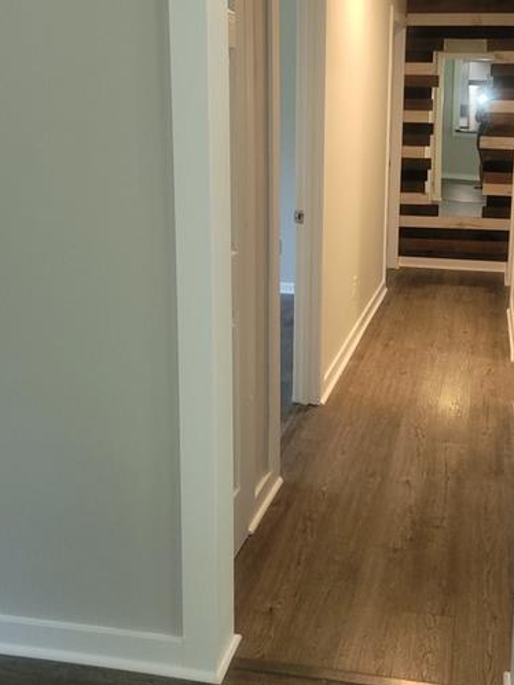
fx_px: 792
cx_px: 350
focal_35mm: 40
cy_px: 264
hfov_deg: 35.5
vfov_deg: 46.5
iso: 100
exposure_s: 1/30
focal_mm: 5.4
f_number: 1.8
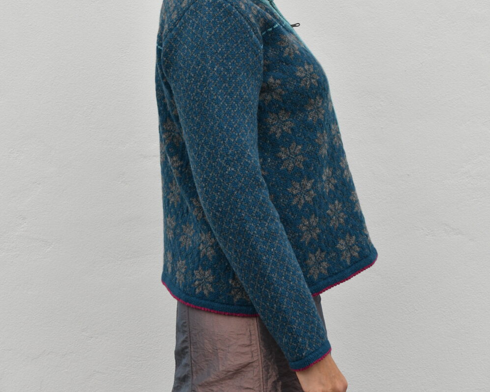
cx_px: 246
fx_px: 1436
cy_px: 64
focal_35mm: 99
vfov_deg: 15.4
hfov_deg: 19.4
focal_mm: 70
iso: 1600
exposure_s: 1/500
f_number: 11
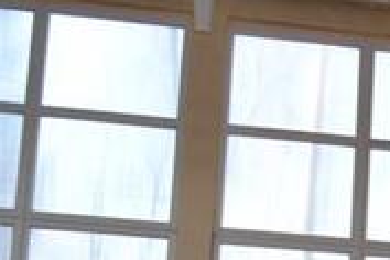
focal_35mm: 99
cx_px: 416
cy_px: 474
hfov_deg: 19.8
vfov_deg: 12.6
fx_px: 1072
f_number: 4
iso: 400
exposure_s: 1/125
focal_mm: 18
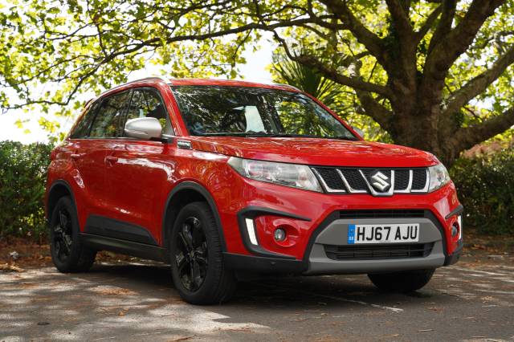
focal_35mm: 70
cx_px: 257
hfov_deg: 28.9
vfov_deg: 19.4
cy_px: 171
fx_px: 999
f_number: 4.5
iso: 100
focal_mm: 70
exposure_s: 1/100
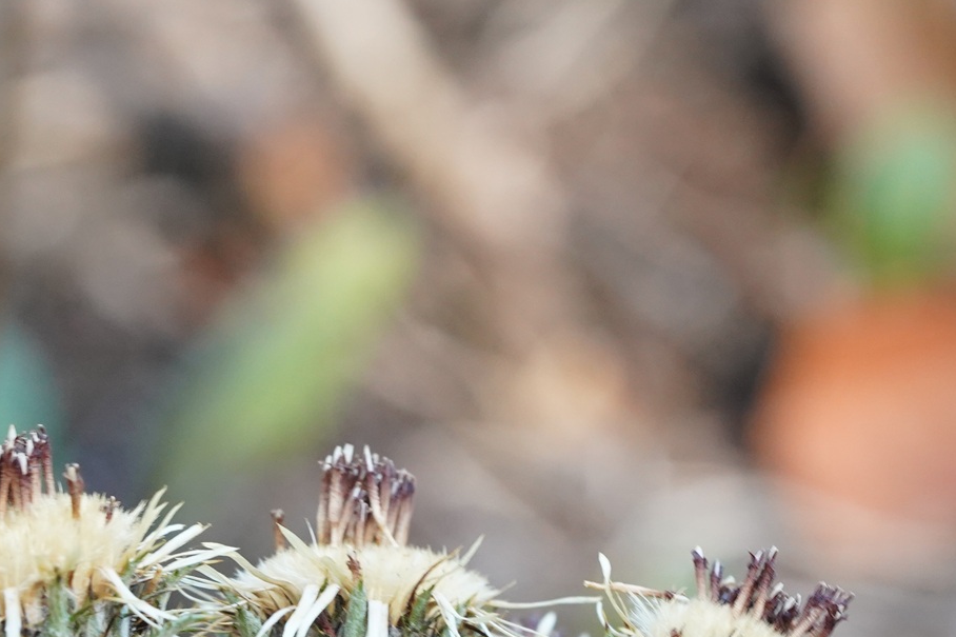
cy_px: 512
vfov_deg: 5.8
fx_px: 6319
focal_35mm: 238
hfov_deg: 8.7
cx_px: 420
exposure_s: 1/160
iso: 2000
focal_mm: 90
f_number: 9
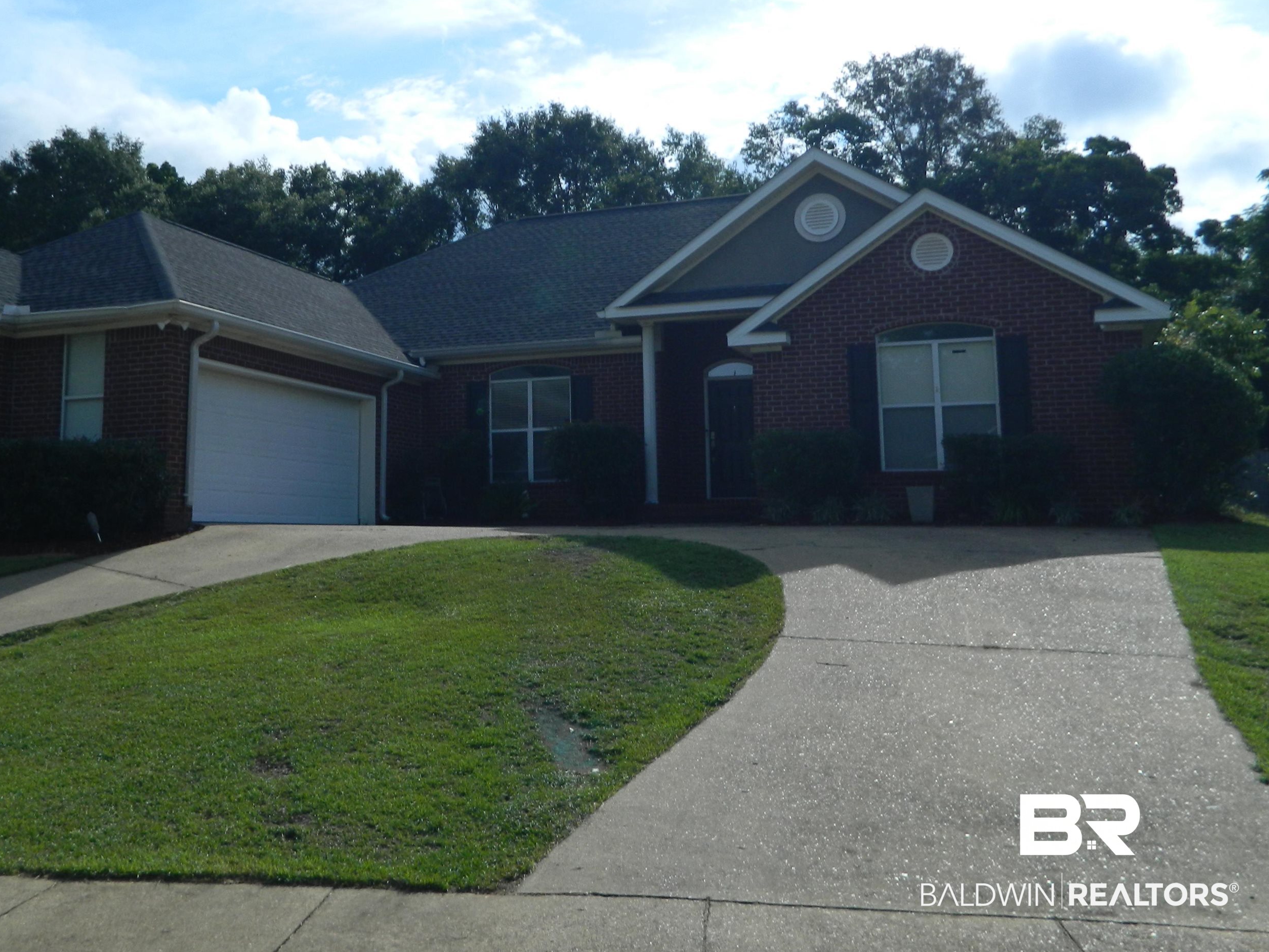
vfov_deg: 45.2
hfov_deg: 57.7
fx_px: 1136
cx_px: 489
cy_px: 375
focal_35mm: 31
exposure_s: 1/200
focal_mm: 4.5
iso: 80
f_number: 8.7
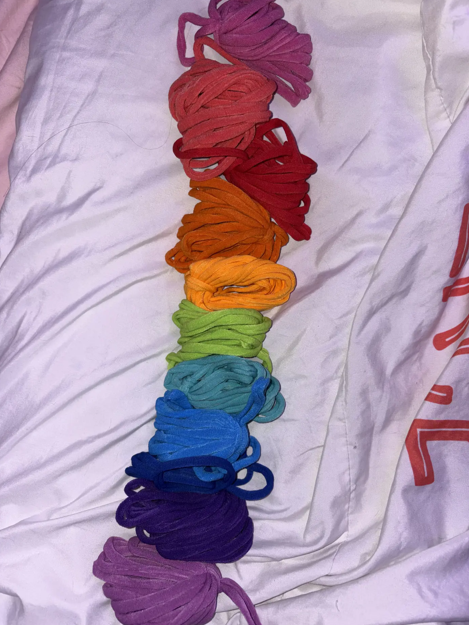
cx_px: 241
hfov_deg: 51.4
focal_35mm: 27
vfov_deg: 65.3
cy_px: 312
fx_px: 488
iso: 40
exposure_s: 1/47
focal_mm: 5.96
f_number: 1.6
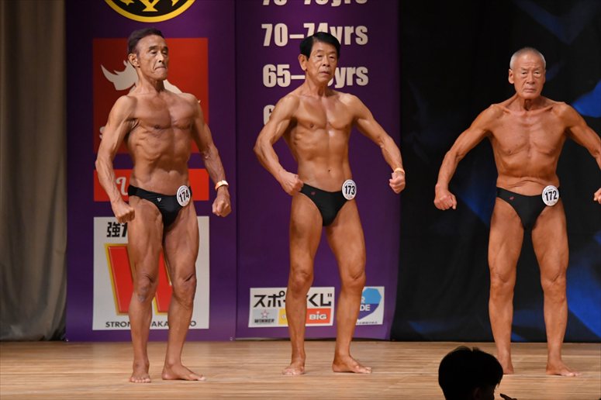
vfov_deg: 4.8
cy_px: 200
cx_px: 300
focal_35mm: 285
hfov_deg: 7.2
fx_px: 4756
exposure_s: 1/400
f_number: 5.6
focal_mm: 190
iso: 3600
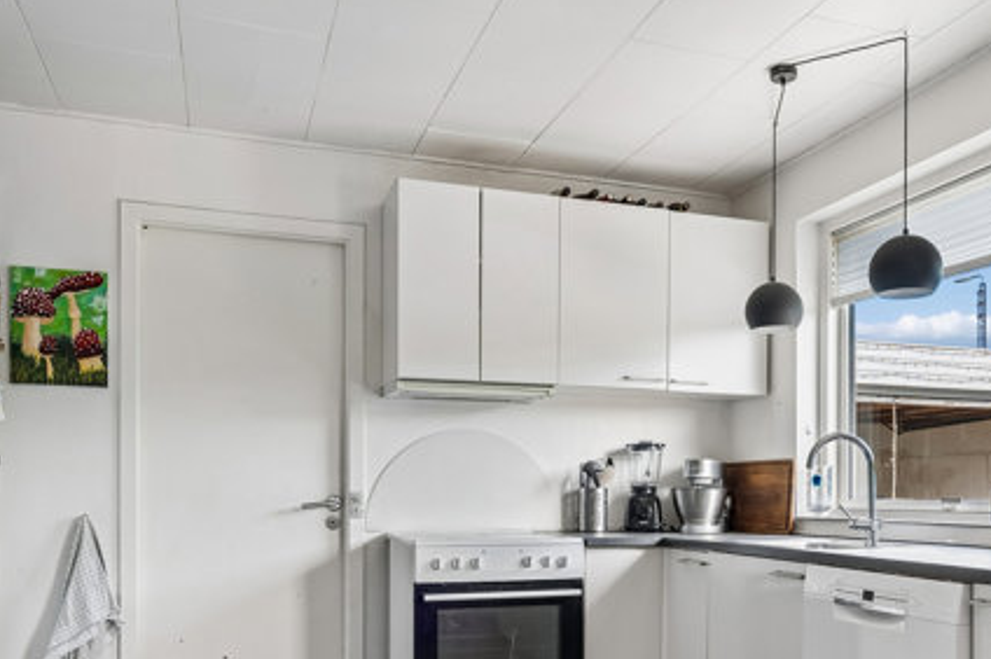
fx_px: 935
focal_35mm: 34
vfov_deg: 37.6
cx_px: 577
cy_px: 518
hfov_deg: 55.6
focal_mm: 18
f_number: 6.3
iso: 400
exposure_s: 1/125
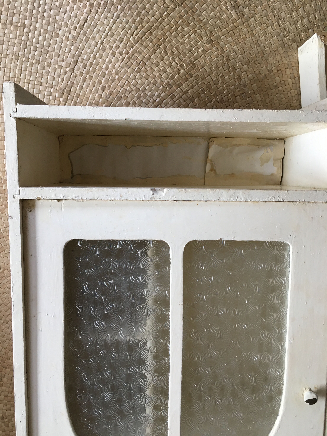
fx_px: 365
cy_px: 218
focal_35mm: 29
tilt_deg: -82.3
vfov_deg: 61.7
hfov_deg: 48.2
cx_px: 164
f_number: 2.2
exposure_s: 1/33
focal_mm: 4.15
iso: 40
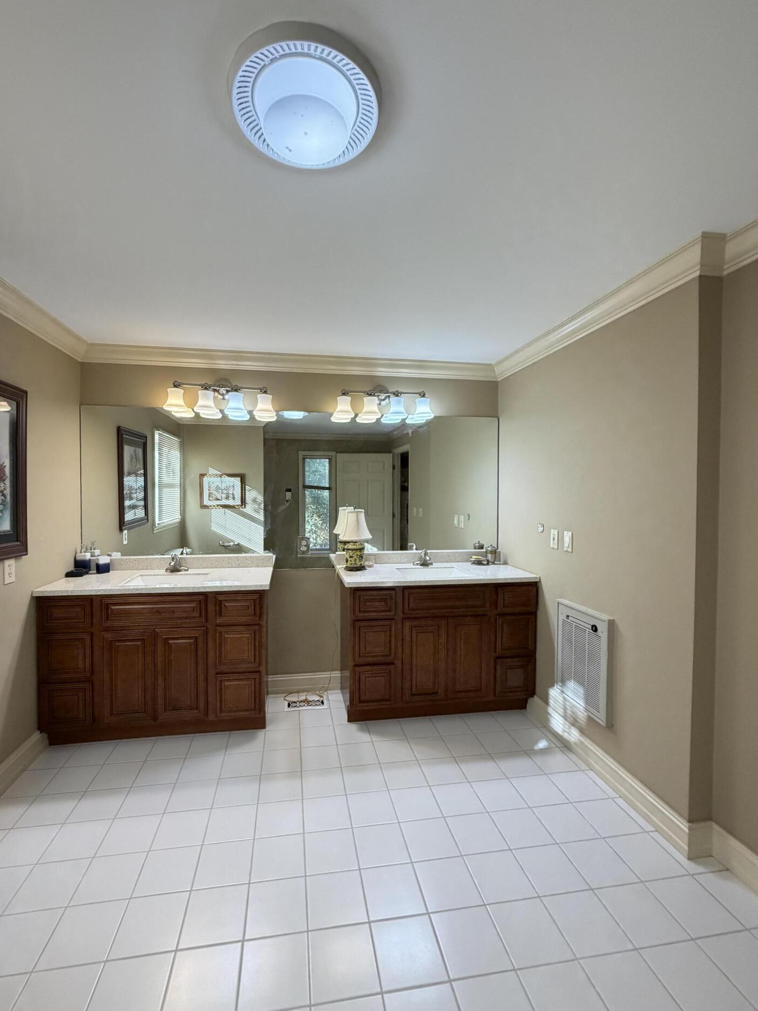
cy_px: 504
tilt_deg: -1.6
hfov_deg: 81.6
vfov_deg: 98.2
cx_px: 353
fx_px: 438
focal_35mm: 15
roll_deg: +1.3
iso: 250
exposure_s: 1/120
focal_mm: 2.22
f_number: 2.2
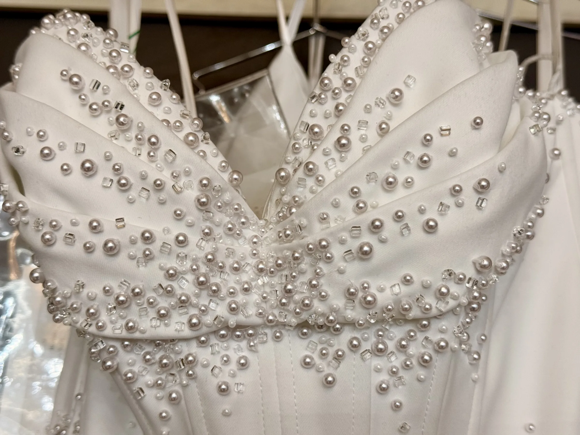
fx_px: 804
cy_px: 218
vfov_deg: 30.3
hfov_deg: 39.7
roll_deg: -1.4
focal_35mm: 48
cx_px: 290
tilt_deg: +10.9
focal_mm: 6.76
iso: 50
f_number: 1.78
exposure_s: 1/60
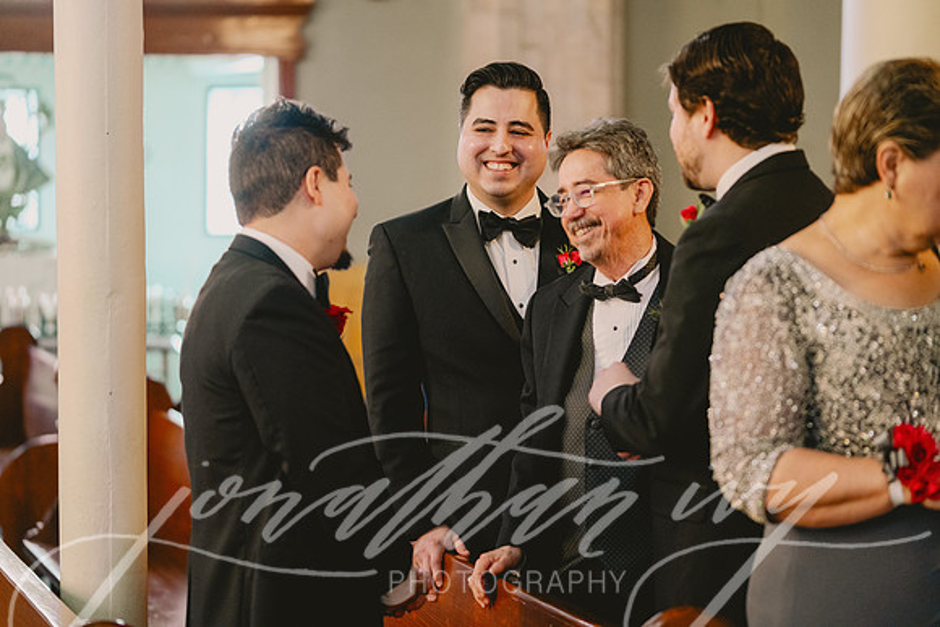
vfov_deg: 13.0
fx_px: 2744
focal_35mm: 105
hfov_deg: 19.4
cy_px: 310
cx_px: 465
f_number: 2.8
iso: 3200
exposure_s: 1/60
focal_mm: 104
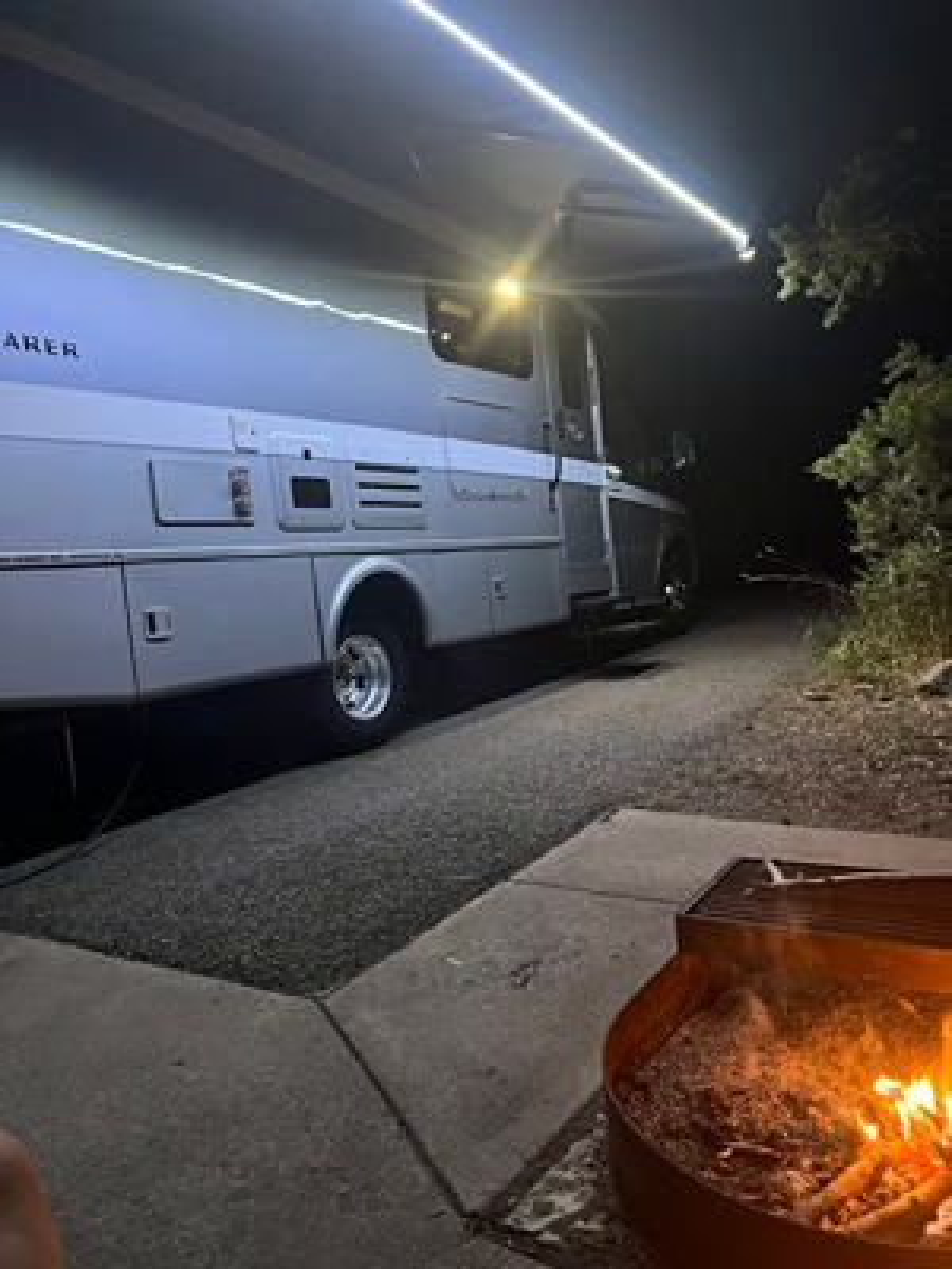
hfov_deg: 53.1
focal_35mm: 26
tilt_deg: -1.3
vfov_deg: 67.3
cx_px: 476
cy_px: 634
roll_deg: +5.7
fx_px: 953
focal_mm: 5.7
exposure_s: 1/34
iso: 640
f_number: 1.5
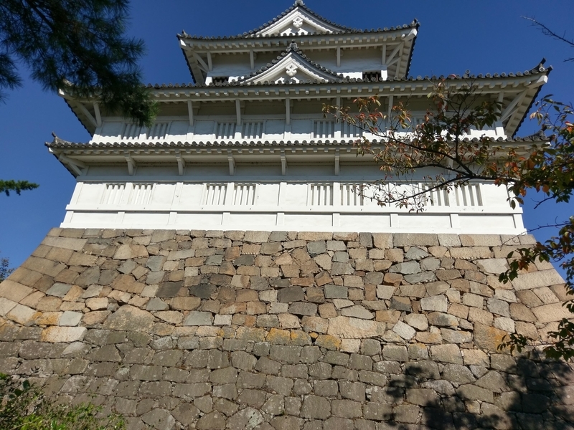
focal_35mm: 26
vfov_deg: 53.1
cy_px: 215
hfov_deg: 67.3
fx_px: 431
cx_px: 287
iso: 125
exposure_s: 1/4571
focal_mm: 4.58
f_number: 1.8
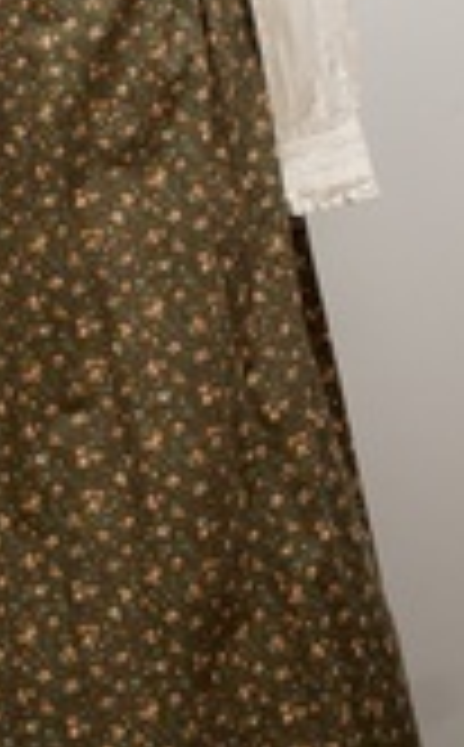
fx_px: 2705
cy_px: 4
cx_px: 14
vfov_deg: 15.5
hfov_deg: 9.7
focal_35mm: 133
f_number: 4
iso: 1600
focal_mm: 32
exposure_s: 1/200
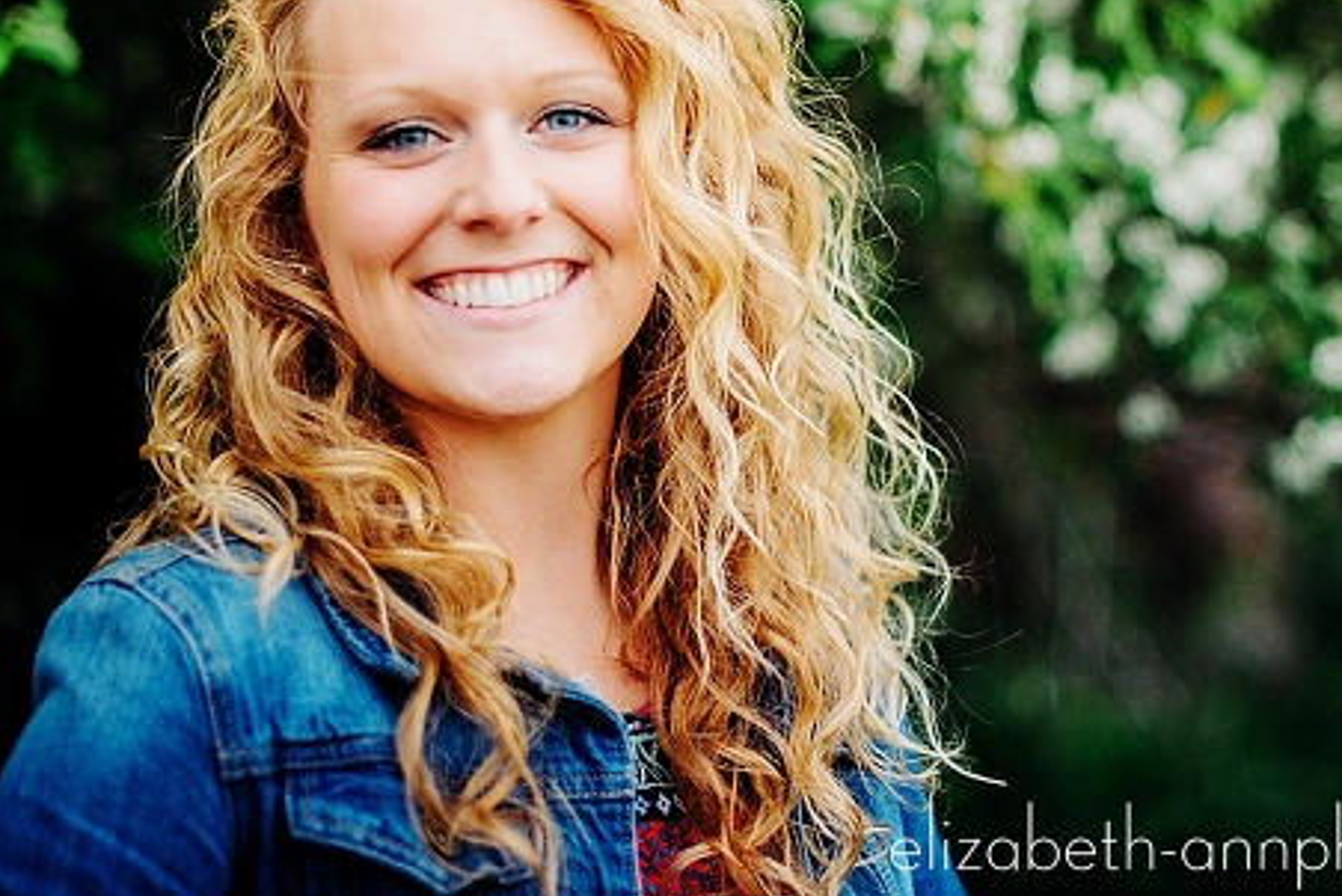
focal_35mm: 85
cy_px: 298
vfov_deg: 16.1
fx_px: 3171
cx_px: 757
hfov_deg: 23.9
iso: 200
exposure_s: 1/640
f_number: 1.4
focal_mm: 50
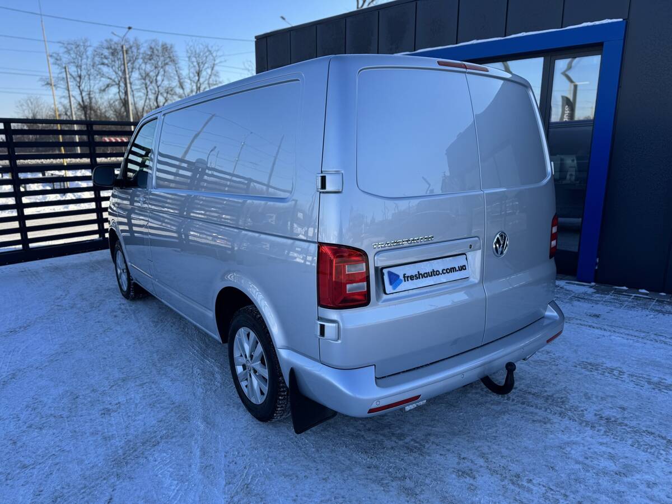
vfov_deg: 56.8
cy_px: 252
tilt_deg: -13.4
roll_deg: -0.1
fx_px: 466
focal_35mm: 24
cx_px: 336
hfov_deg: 71.6
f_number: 1.78
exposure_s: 1/1767
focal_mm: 6.76
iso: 80
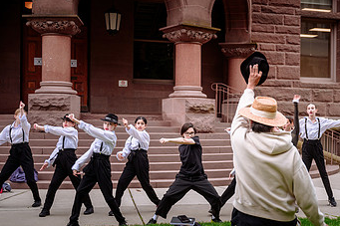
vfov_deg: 21.5
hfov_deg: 31.7
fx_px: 595
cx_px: 216
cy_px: 141
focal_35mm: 63
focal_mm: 37
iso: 64
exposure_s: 1/160
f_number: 2.8
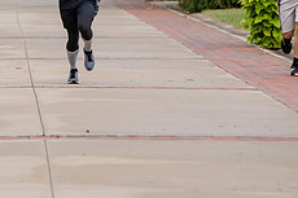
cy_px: -51
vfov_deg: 2.9
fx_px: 3863
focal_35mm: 467
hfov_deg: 4.4
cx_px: 62
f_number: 5
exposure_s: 1/500
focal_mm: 185
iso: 500
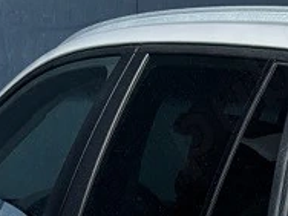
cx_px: 432
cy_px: 450
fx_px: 1373
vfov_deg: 8.5
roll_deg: -2.7
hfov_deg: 11.5
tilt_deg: -13.1
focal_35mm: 165
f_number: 1.78
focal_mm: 6.76
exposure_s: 1/3484
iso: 100
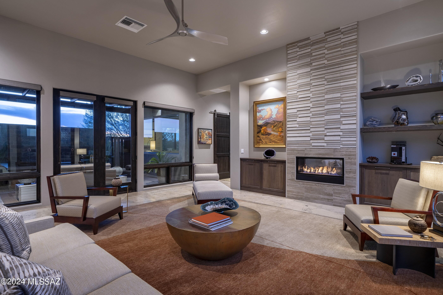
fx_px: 221
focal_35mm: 18
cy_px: 148
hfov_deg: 90.0
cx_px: 222
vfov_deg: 67.4
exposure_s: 1/5
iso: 200
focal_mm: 18
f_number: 9
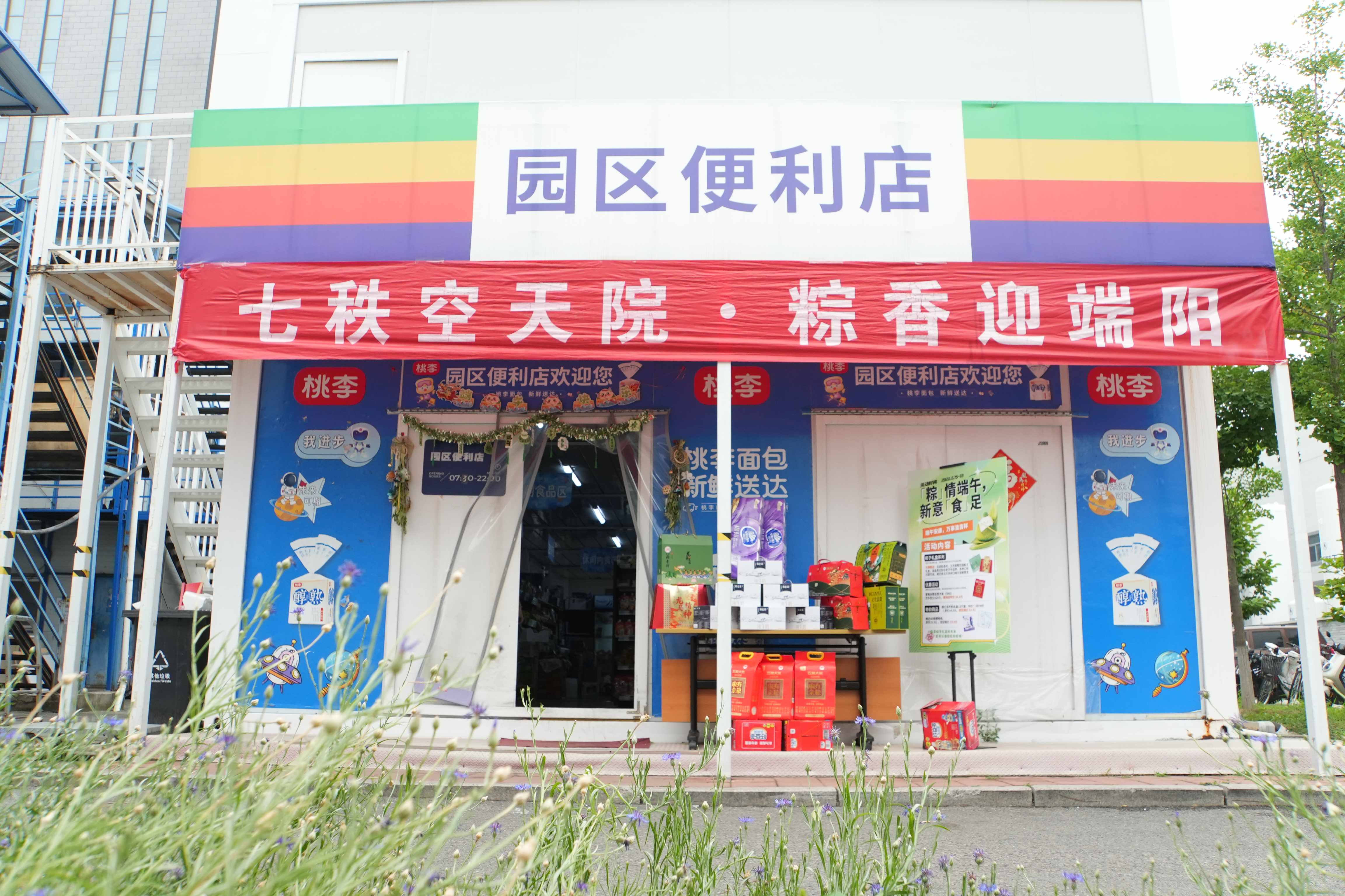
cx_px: 672
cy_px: 448
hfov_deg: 61.9
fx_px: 1121
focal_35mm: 30
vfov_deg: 43.6
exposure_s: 1/250
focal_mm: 20
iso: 800
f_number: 5.6
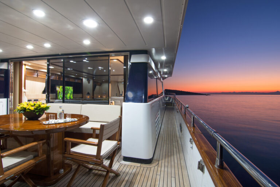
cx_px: 140
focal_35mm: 16
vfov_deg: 72.1
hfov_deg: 95.0
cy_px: 94
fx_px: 128
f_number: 10
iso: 100
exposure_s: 2
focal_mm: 11
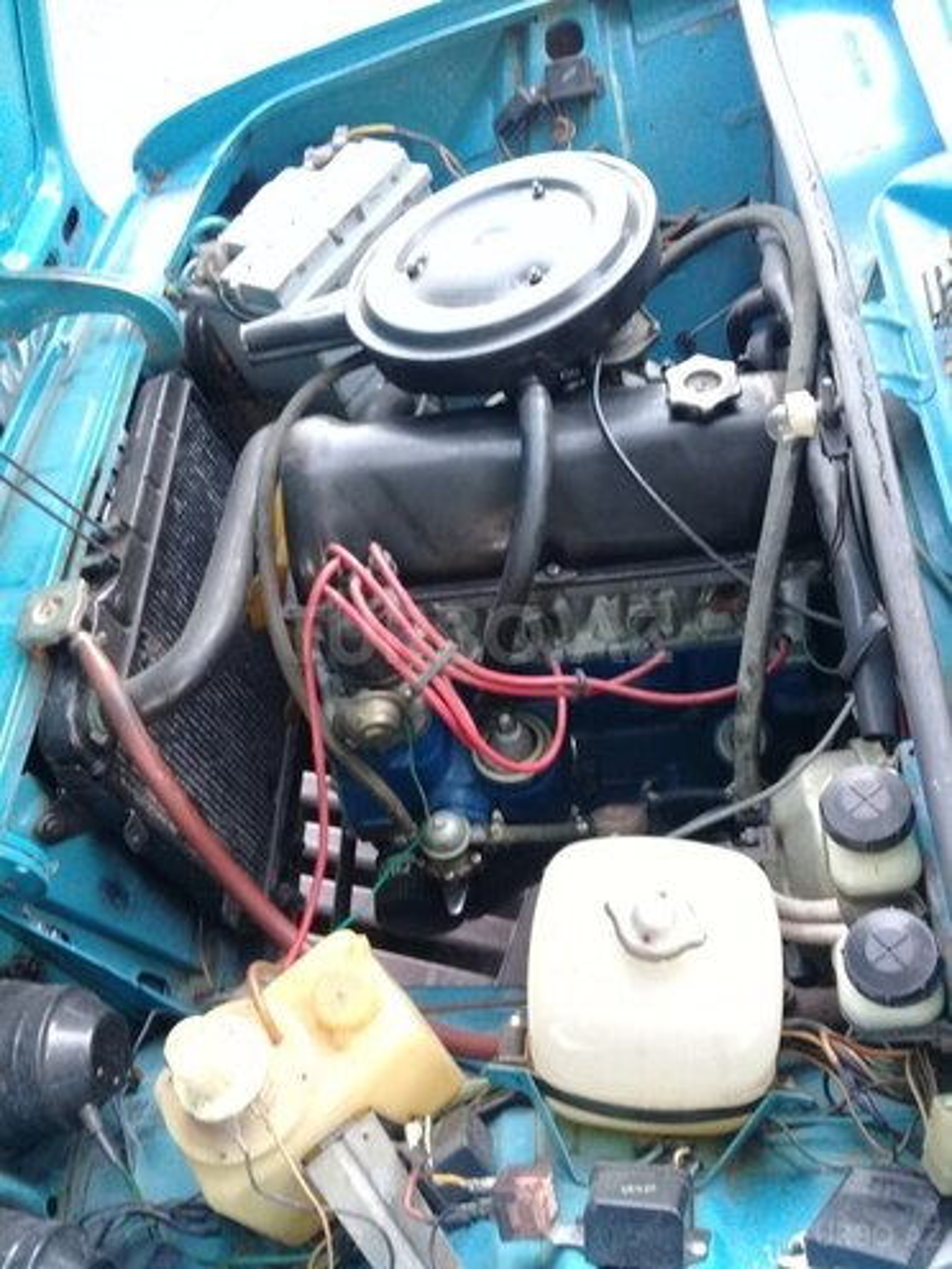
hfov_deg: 45.4
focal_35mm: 31
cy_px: 634
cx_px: 476
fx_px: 1137
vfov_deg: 58.4
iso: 64
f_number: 2.2
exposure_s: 1/50
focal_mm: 3.3
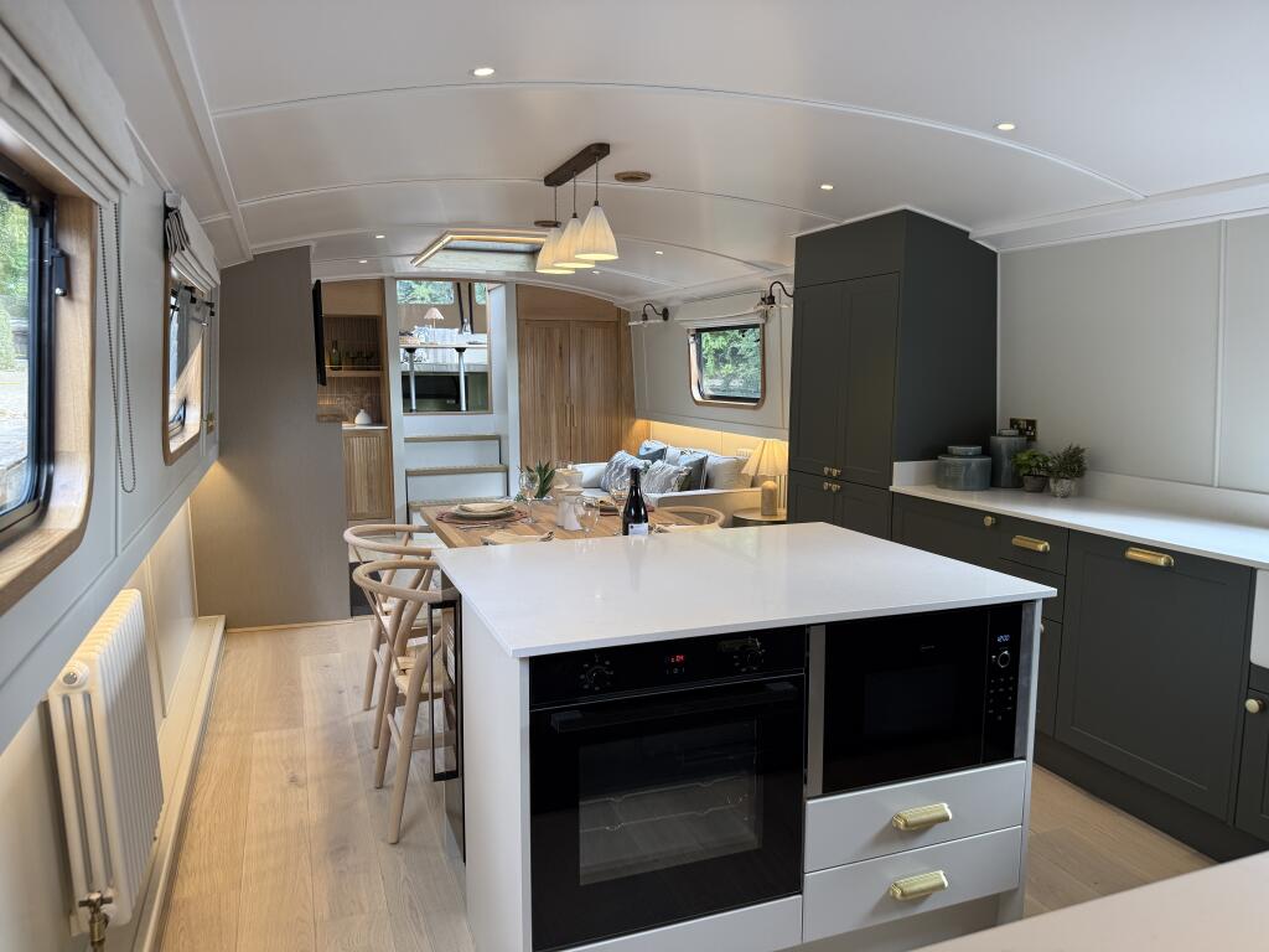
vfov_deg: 56.8
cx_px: 634
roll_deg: -1.4
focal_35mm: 24
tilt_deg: -7.6
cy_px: 476
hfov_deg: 71.6
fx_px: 880
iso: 64
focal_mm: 6.76
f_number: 1.78
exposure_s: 1/121
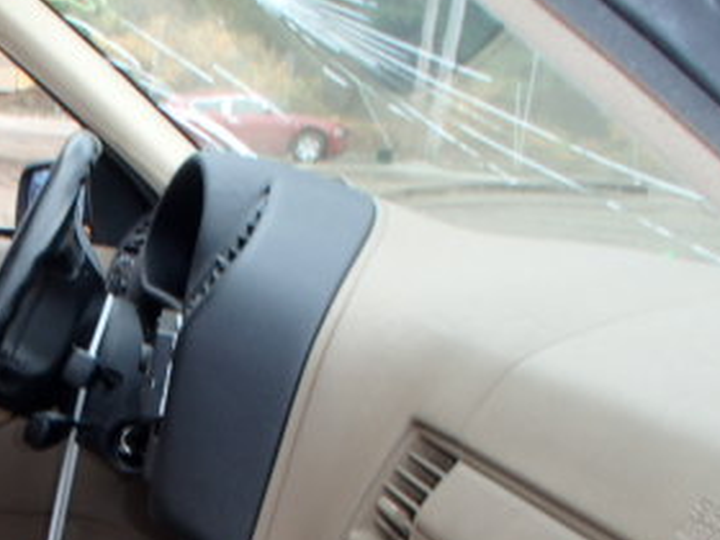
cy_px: 535
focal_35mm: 64
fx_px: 1331
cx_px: 51
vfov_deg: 22.1
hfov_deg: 28.9
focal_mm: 5
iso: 100
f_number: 3.9
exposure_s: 1/60
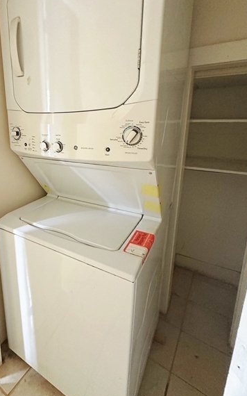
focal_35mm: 20
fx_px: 216
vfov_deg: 84.6
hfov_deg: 56.9
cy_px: 172
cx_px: 64
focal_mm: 2.22
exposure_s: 1/60
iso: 500
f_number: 2.2
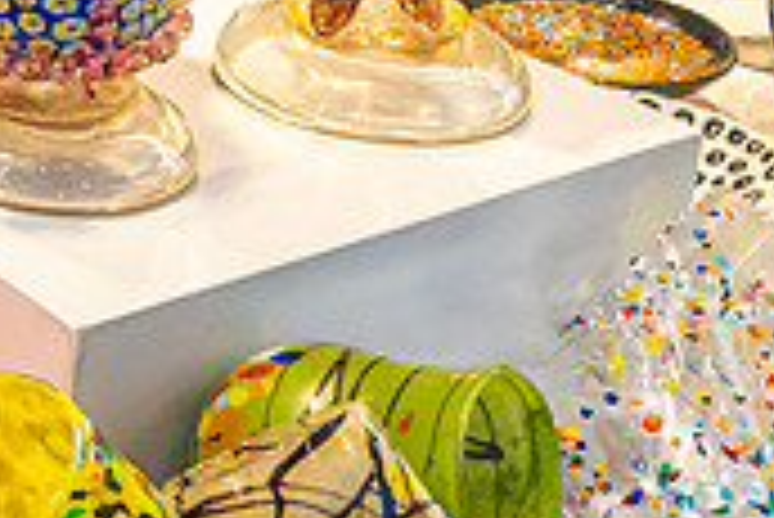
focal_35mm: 101
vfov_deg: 13.1
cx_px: -374
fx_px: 2173
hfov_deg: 18.1
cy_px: -151
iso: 1000
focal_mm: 20
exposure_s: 1/250
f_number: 8
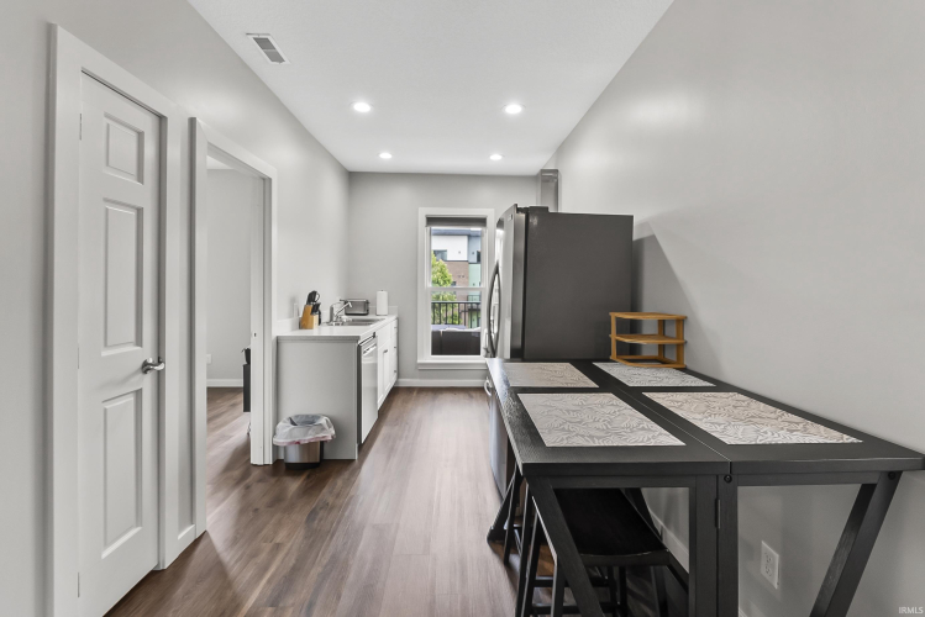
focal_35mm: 15
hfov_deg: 100.4
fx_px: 386
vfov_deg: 77.4
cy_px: 308
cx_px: 462
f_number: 8
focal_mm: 10
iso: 200
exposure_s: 1/1.67
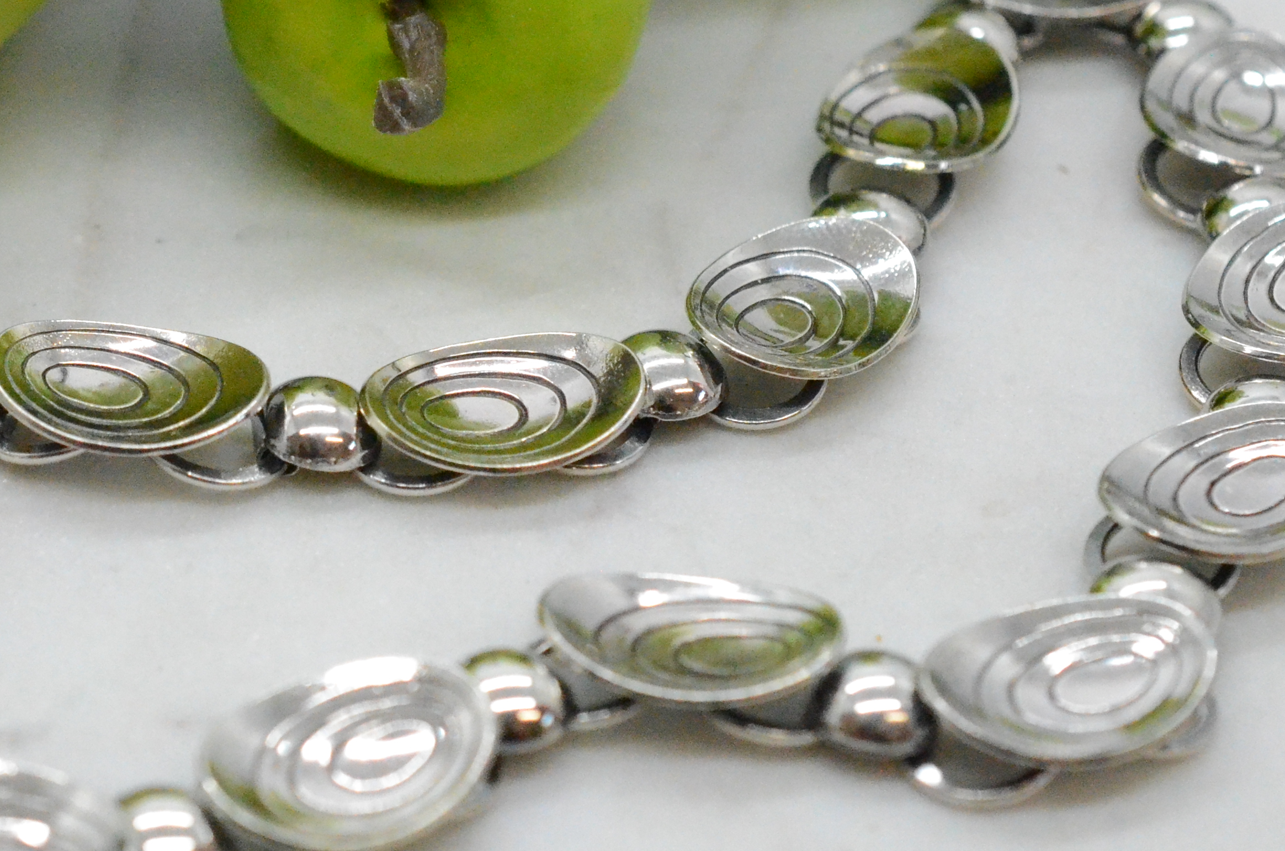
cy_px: 292
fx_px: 4524
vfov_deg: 10.7
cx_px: 229
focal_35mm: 127
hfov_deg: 16.0
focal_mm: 40
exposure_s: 1/3200
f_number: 6.3
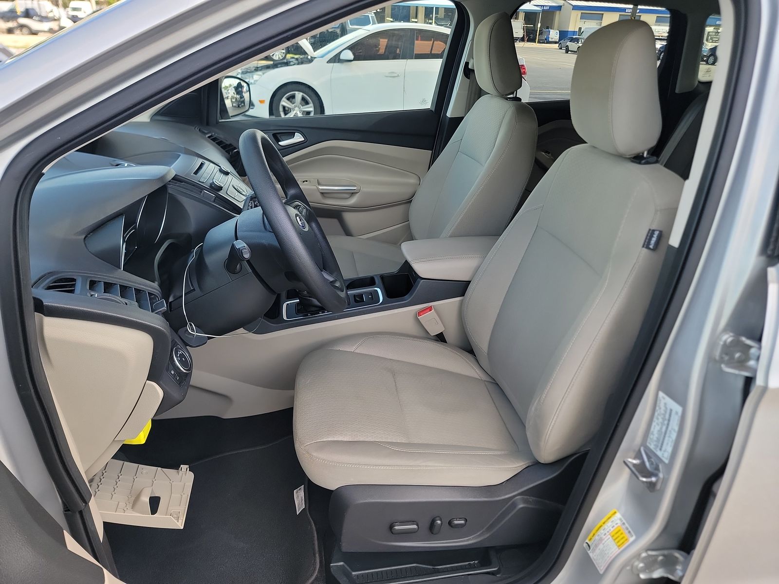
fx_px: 540
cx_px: 390
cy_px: 292
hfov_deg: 71.6
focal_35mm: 24
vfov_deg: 56.8
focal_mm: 6.7
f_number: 1.8
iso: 74
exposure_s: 1/119
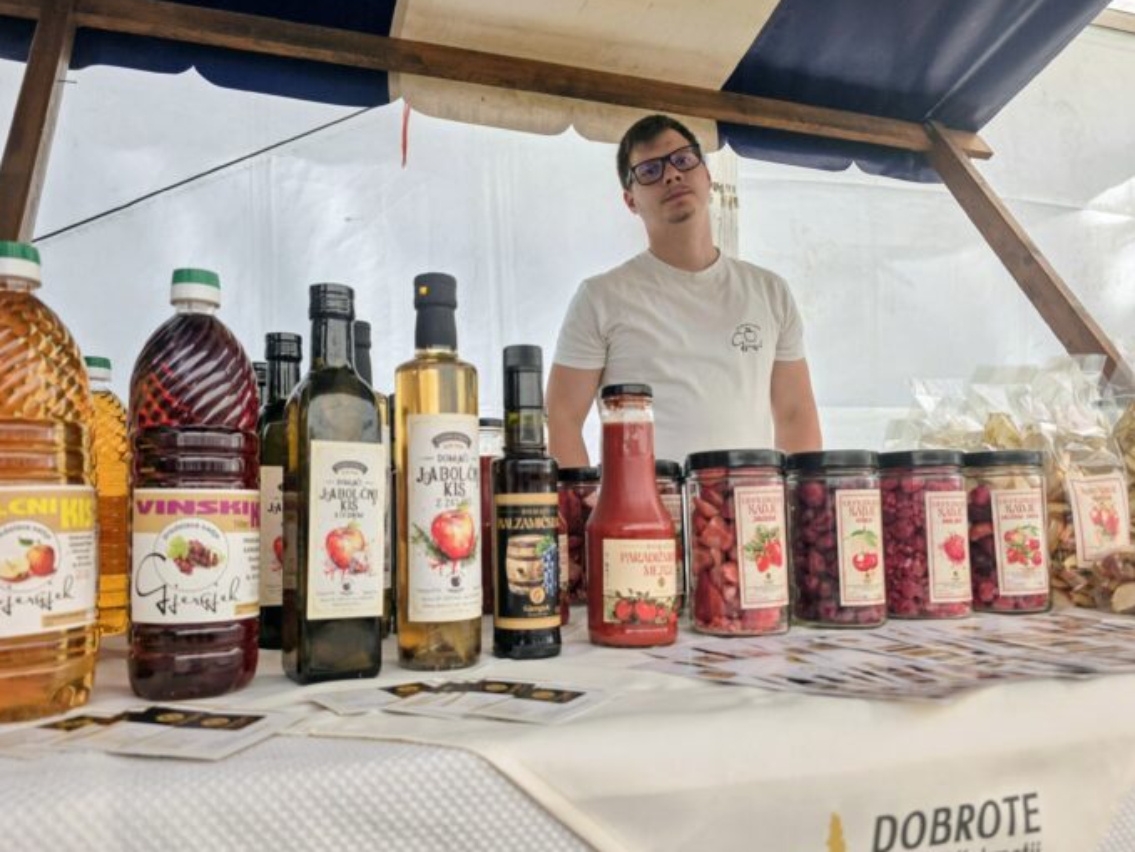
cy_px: 464
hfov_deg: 67.3
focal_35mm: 26
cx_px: 548
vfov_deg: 53.0
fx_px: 853
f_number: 1.7
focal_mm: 6.3
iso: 50
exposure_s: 1/180
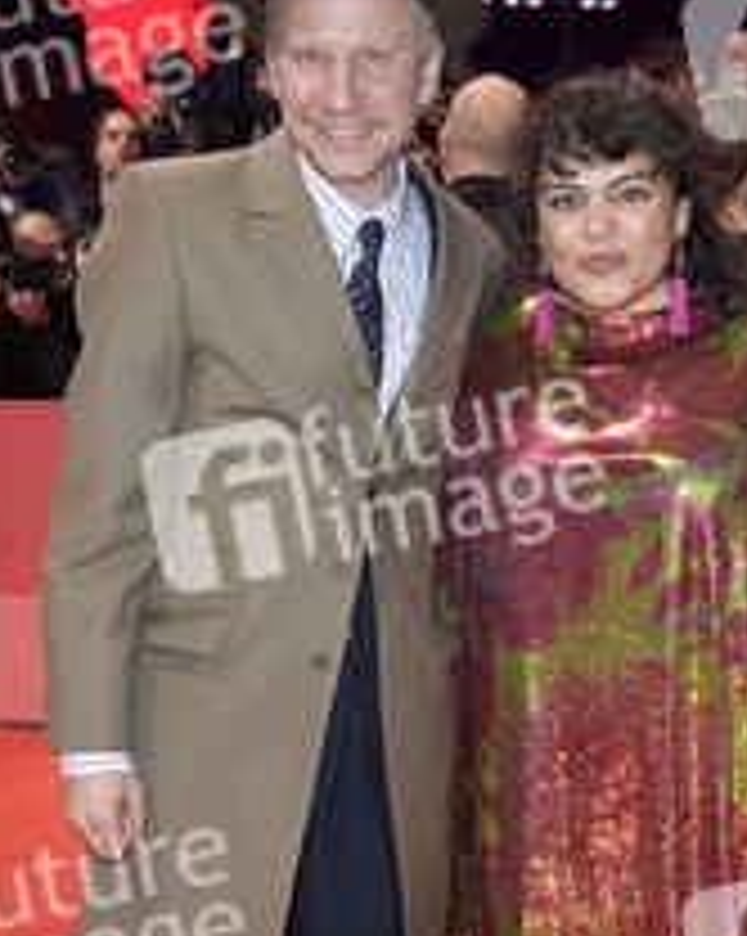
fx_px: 1799
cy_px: 711
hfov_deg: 23.3
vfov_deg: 28.7
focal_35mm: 65
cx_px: 504
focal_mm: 36
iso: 1000
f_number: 5.6
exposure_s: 1/160
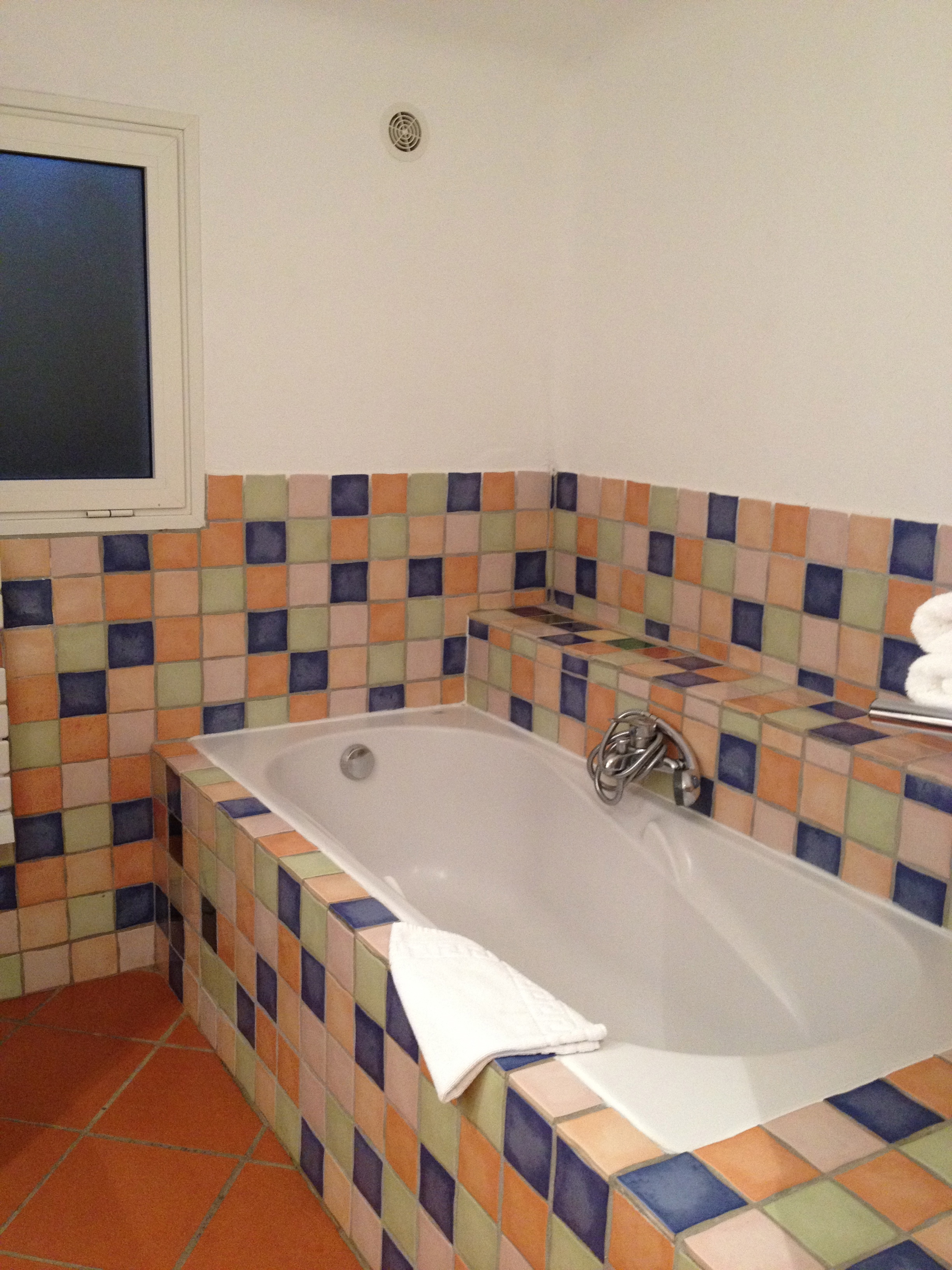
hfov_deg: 40.7
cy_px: 635
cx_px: 476
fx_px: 1283
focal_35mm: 35
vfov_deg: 52.6
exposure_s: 1/20
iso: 320
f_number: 2.4
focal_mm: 4.28
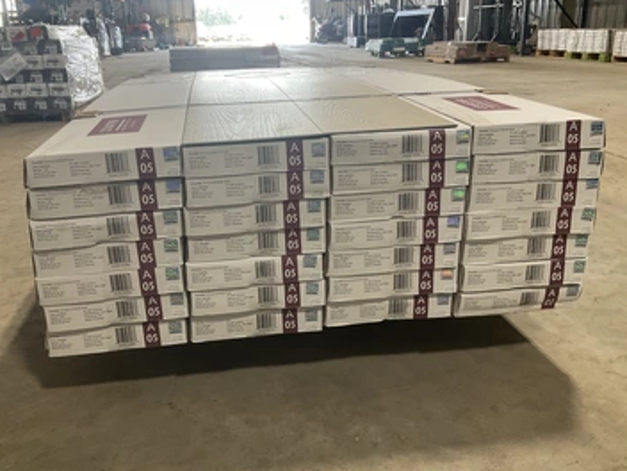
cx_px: 296
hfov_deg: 55.3
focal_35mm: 33
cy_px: 230
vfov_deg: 42.9
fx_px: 598
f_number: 1.8
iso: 50
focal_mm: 3
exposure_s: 1/60
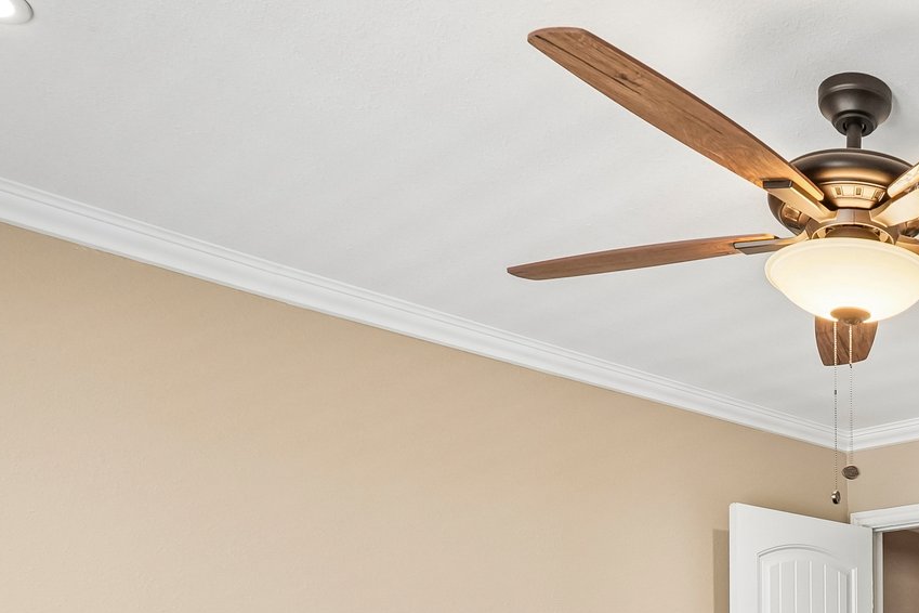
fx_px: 1047
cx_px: 944
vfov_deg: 28.9
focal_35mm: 41
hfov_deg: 40.7
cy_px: 705
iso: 500
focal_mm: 17
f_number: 8
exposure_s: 1/30
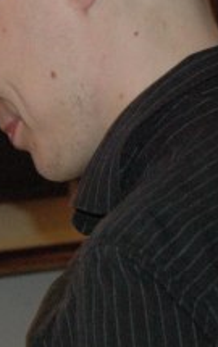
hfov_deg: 5.9
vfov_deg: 9.4
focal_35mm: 222
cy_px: 90
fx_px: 2103
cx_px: -82
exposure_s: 1/60
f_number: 5
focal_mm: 52
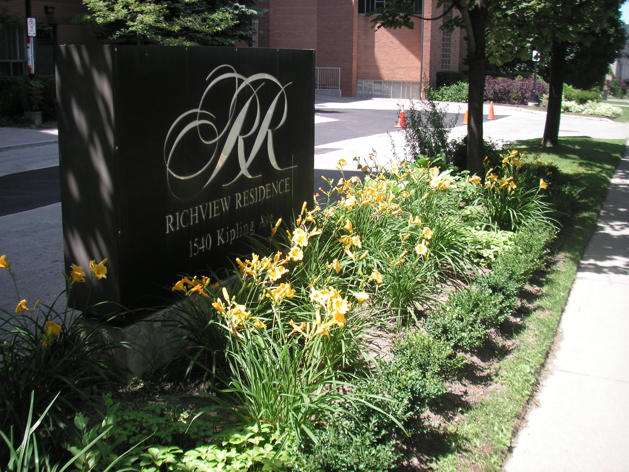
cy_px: 236
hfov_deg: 49.0
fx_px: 690
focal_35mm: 38
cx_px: 314
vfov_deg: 37.7
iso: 50
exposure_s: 1/180
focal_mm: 6.3
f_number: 3.3
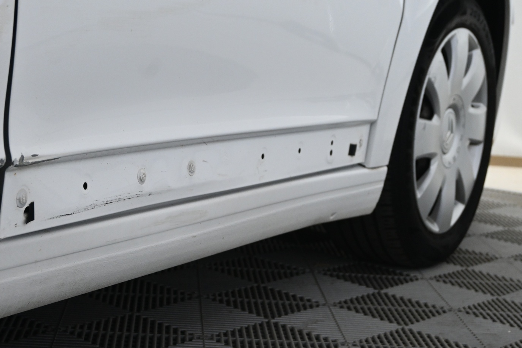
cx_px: 222
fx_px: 1052
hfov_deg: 27.8
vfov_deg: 18.8
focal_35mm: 73
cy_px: 154
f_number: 5.6
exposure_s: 1/30
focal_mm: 41
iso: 1600
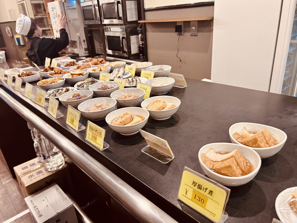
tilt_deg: -23.9
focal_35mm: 26
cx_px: 148
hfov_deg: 67.3
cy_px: 112
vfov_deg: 53.1
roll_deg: +2.1
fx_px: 223
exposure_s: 1/50
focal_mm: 5.7
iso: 200
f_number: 1.5
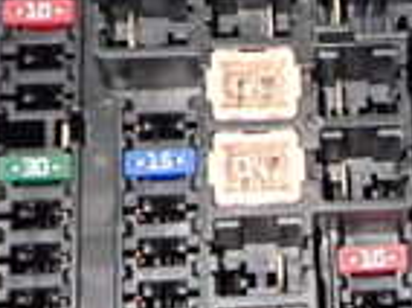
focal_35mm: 106
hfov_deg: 17.6
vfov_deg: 13.9
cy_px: 113
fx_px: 1259
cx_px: 505
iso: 800
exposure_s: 1/30
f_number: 2
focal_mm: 4.5
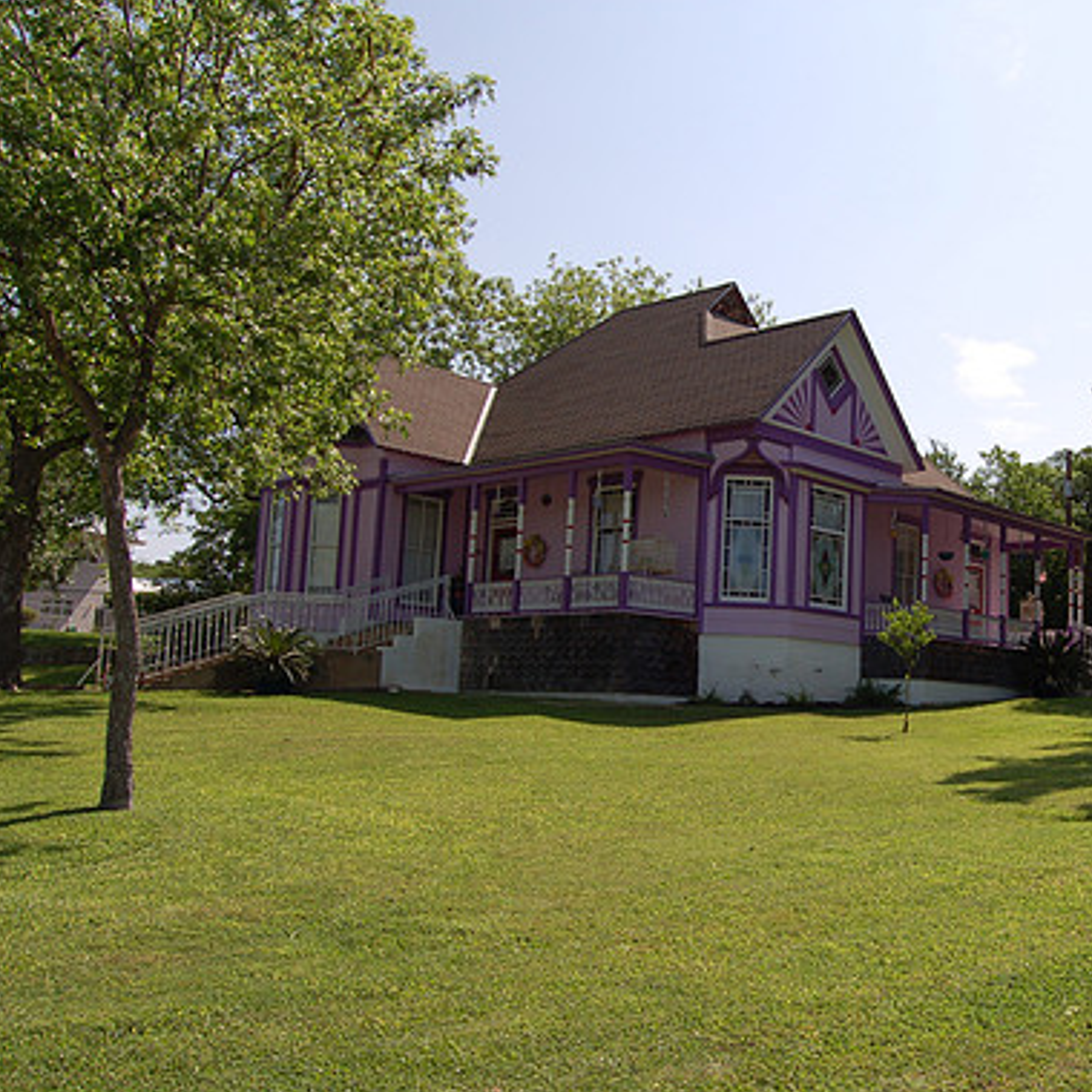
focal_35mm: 35
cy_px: 543
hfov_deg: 45.5
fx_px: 1249
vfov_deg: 47.2
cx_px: 828
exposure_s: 1/320
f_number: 9
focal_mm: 18
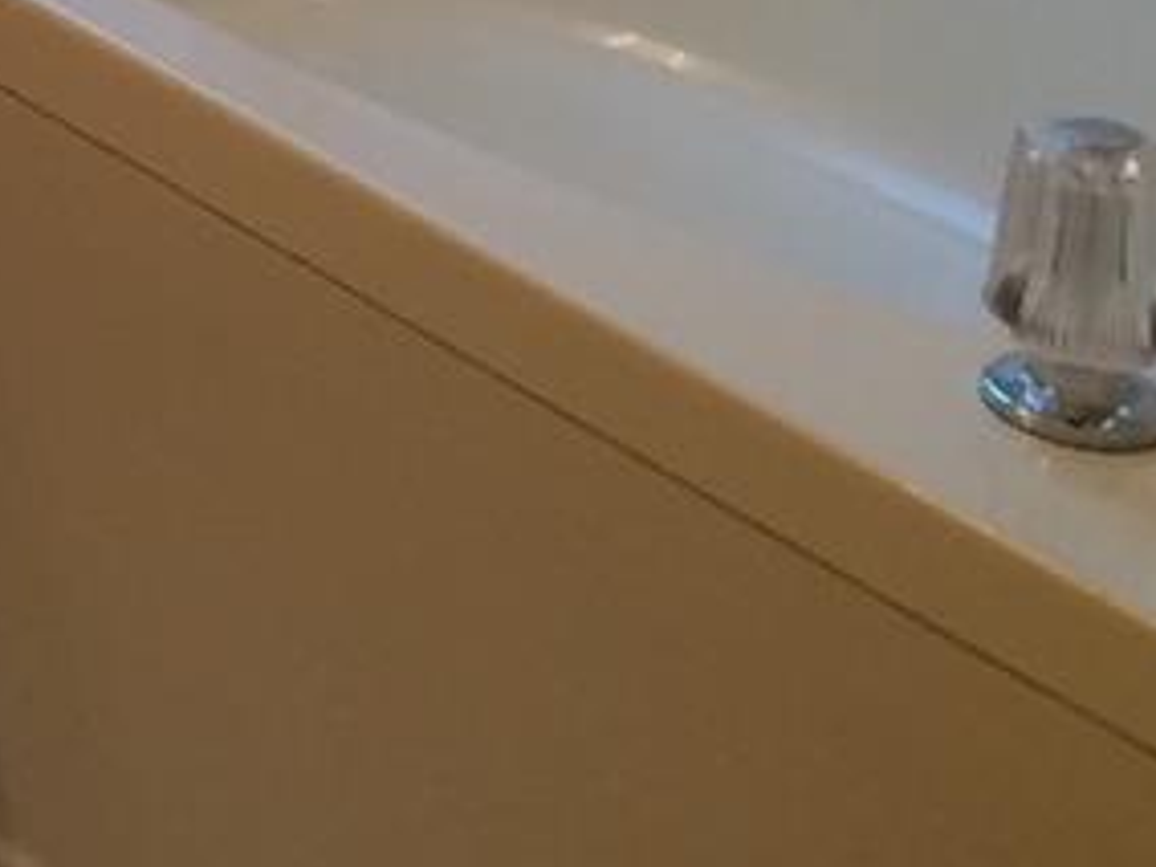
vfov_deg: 8.6
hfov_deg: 12.1
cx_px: -757
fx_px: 5109
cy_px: -1404
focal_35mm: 153
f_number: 2.2
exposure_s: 1/30
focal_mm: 4.15
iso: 40
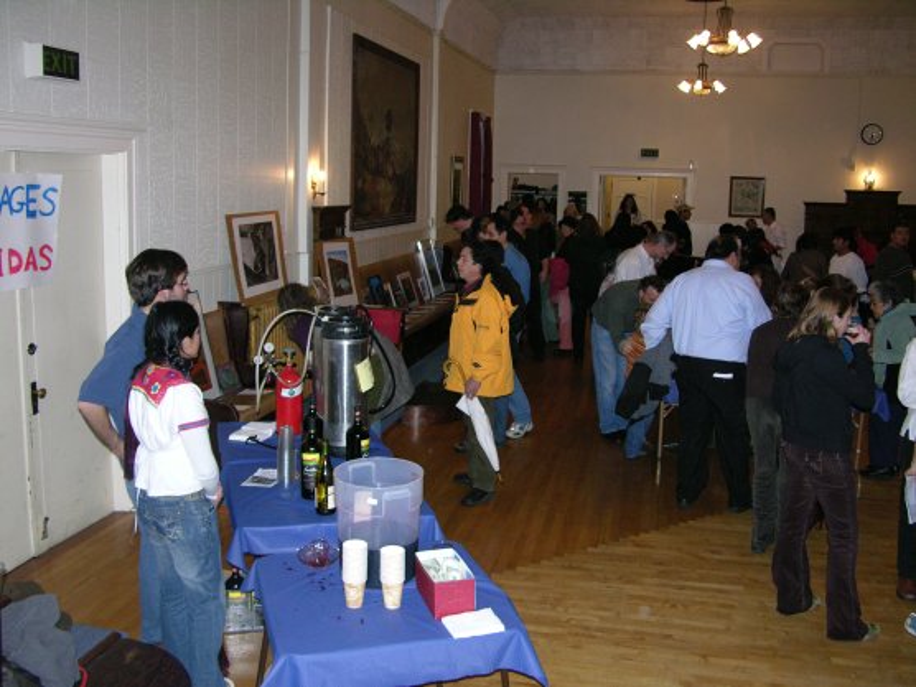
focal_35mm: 35
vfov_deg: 40.7
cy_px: 344
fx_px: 926
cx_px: 458
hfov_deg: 52.6
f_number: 2.8
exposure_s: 1/60.1
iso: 200
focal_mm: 8.9
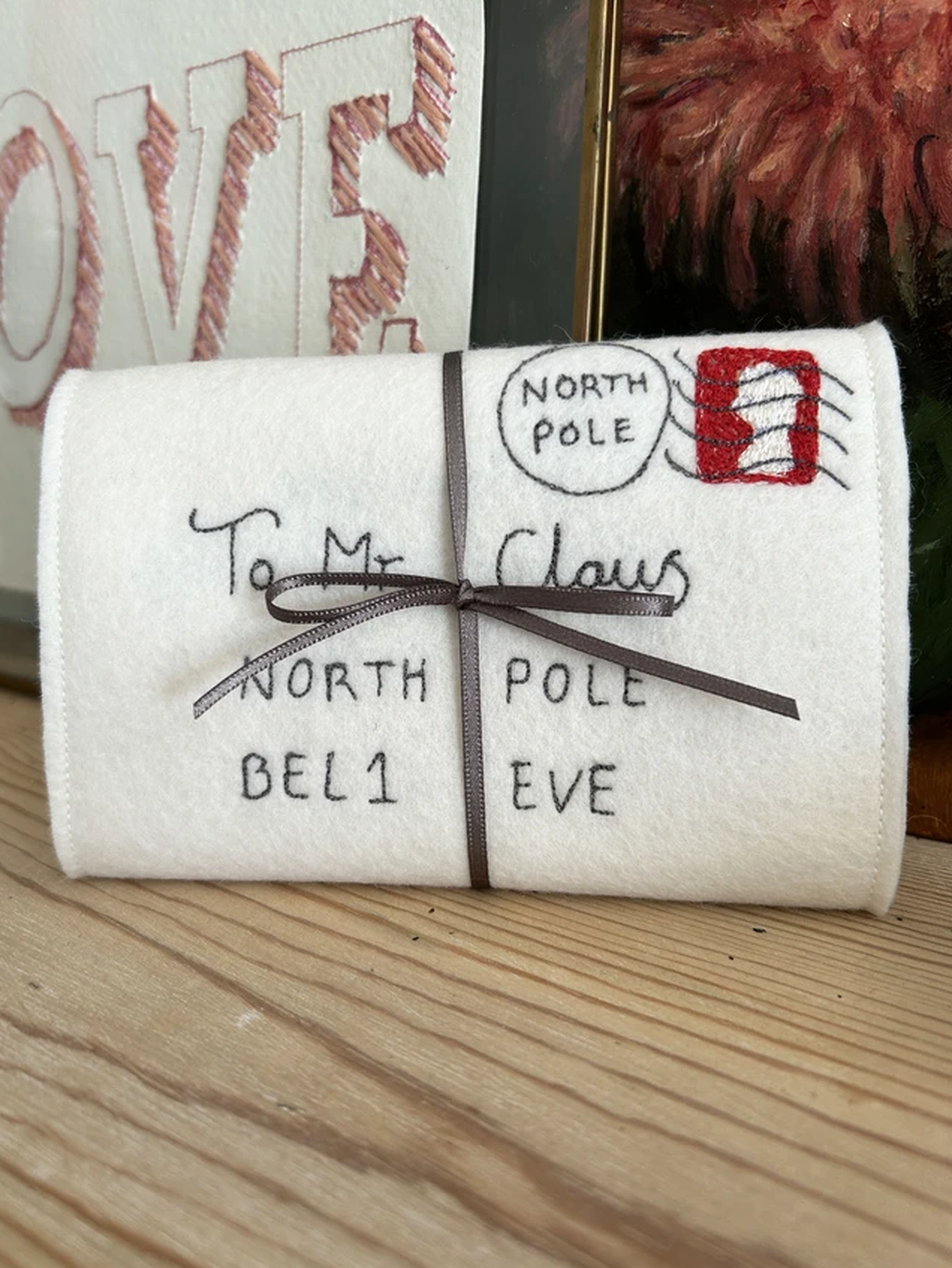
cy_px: 636
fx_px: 989
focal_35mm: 27
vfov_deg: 65.3
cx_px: 461
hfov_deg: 51.4
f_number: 1.5
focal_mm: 5.7
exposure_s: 1/121
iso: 40
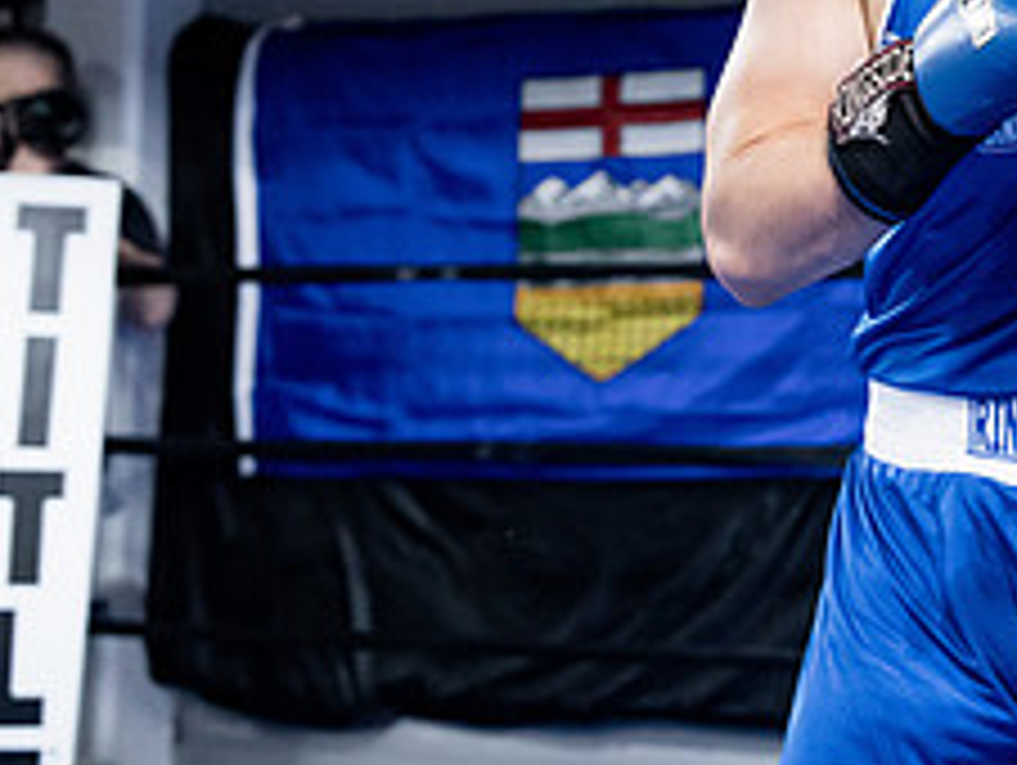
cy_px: 173
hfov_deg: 13.0
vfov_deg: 10.0
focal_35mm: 148
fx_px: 4353
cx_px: 1197
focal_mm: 60
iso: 8000
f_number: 2.8
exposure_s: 1/1000
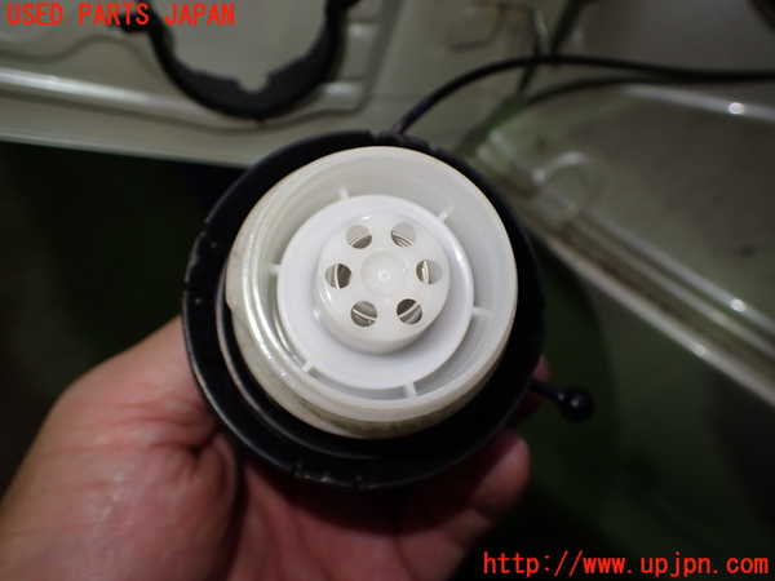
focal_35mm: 30
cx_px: 388
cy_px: 290
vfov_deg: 46.8
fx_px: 672
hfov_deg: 60.0
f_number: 2.3
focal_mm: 5.4
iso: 200
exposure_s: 1/125
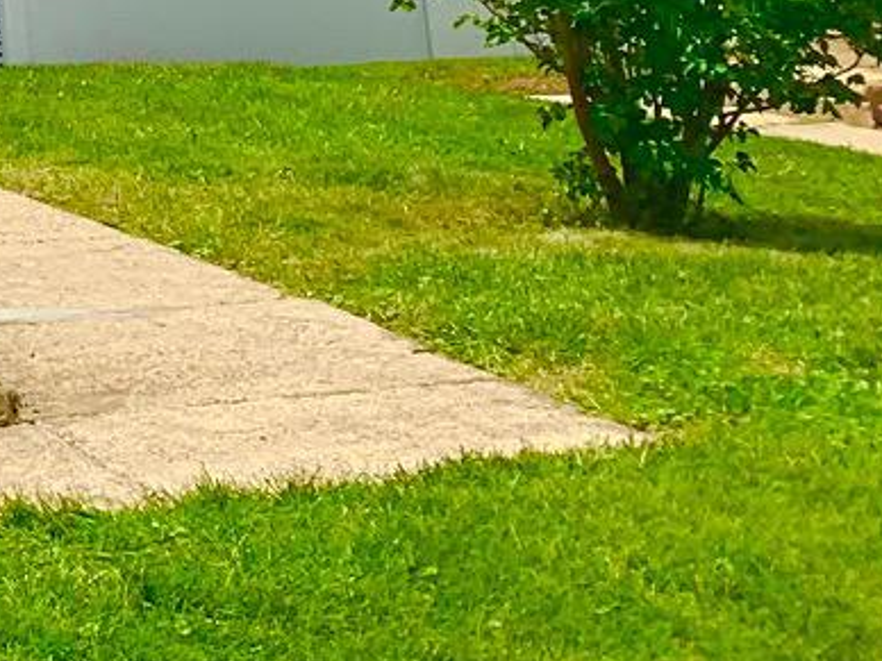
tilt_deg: +12.1
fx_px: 3440
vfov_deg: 10.0
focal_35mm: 135
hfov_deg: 12.2
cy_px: -779
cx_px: -1125
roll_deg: +1.8
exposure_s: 1/2481
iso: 25
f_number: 1.8
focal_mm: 4.25
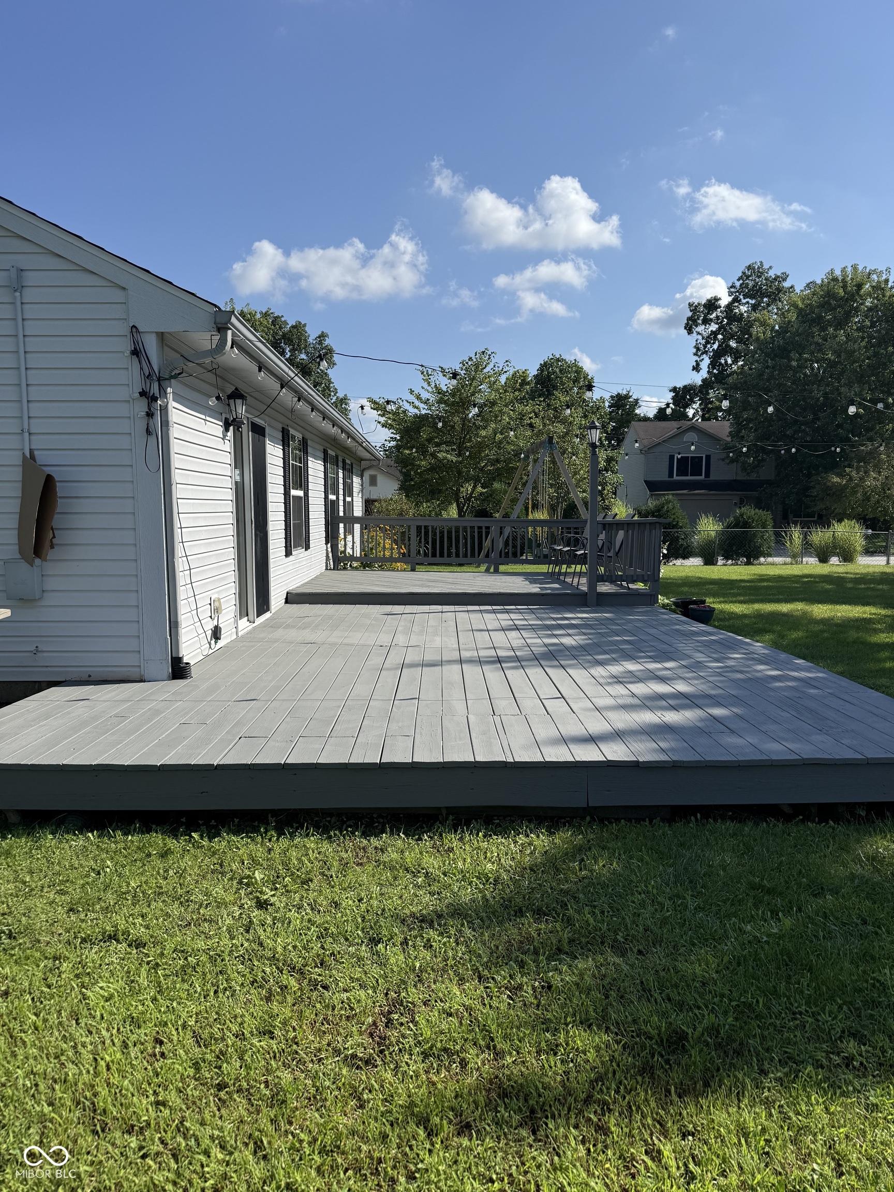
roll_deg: -0.4
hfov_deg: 56.8
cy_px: 596
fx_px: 826
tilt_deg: -5.8
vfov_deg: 71.6
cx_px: 447
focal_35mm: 24
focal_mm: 6.76
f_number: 1.78
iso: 80
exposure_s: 1/5714
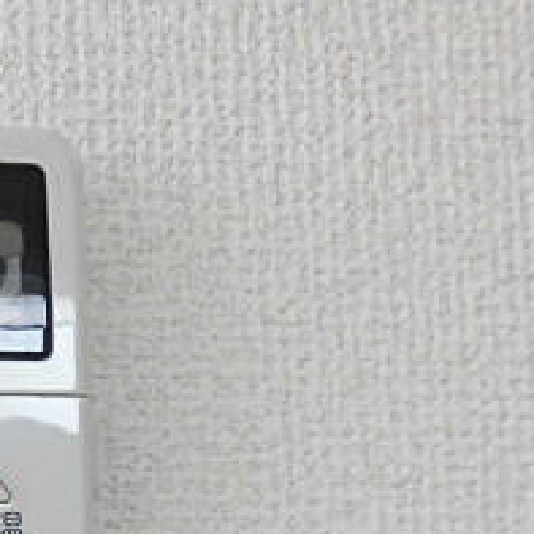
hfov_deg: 21.5
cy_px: 488
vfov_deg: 24.2
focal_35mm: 69
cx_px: -239
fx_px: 1204
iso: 200
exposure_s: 1/60
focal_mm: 4.3
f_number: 3.1
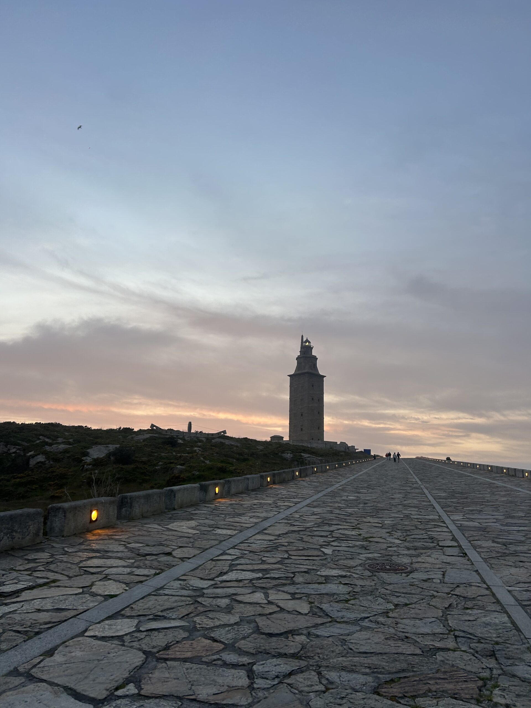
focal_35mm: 26
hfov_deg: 53.1
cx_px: 266
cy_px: 354
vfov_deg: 67.3
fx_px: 532
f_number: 1.5
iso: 32
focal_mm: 5.7
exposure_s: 1/133
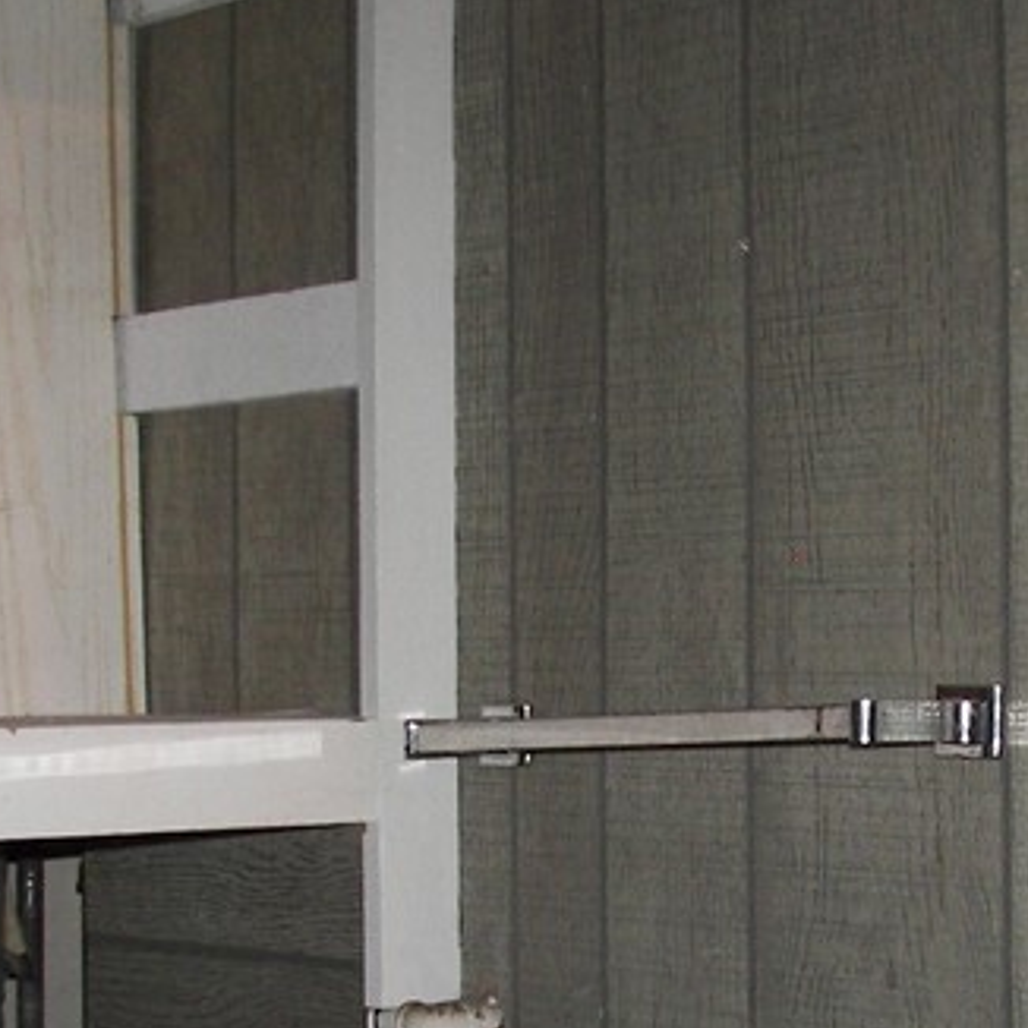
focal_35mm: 100
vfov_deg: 17.2
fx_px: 3360
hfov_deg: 17.4
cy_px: 892
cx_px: 605
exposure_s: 1/30
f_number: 2.8
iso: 100
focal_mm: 6
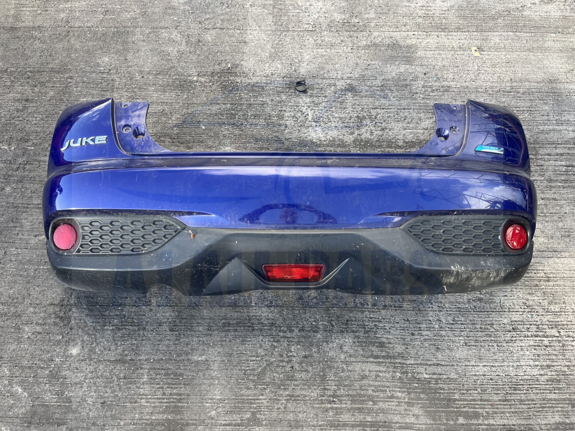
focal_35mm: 26
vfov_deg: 53.1
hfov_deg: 67.3
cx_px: 288
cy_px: 216
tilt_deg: -58.9
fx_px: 432
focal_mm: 5.1
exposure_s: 1/208
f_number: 1.6
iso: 40
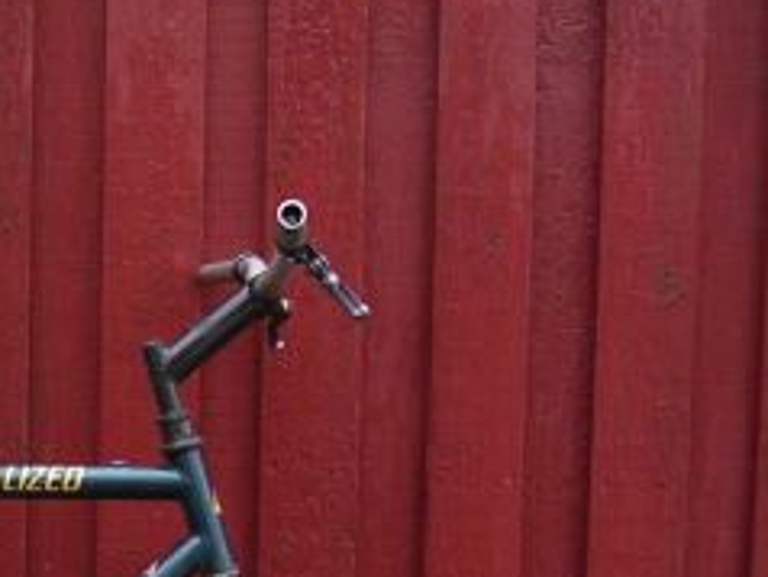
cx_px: -84
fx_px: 2265
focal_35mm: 102
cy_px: 625
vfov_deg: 14.2
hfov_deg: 18.5
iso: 100
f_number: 2.8
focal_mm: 5.8
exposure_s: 1/33.1
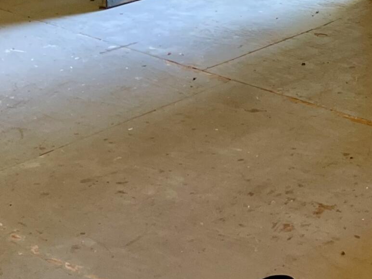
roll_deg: -0.2
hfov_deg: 18.4
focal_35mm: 97
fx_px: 1043
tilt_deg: -3.4
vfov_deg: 13.4
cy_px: -256
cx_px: 522
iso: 80
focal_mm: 5.1
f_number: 1.6
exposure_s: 1/60
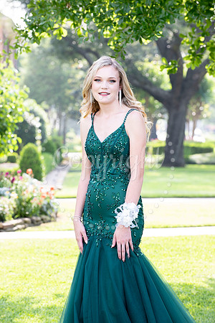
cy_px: 162
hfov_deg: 8.9
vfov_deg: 13.2
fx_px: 1388
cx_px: 108
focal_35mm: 155
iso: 250
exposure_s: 1/60
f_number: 7.1
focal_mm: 155
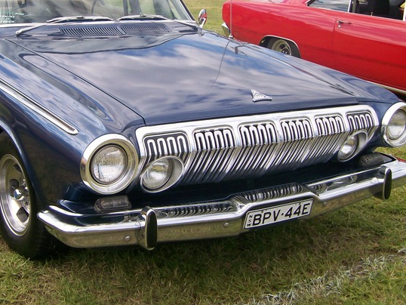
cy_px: 99
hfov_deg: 36.3
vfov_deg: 27.9
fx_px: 610
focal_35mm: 52
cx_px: 128
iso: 80
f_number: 7.2
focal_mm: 5.8
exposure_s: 1/133
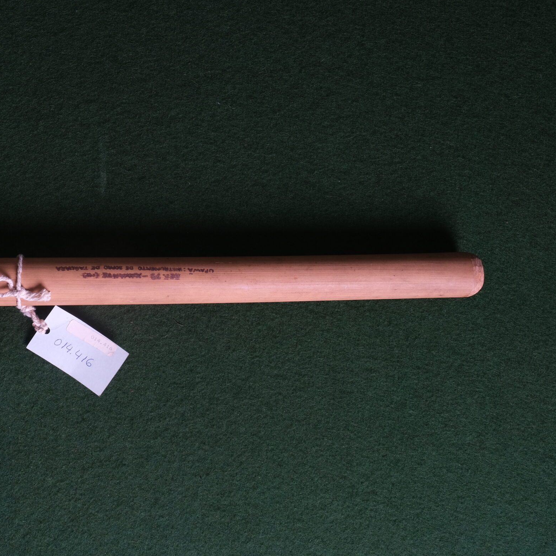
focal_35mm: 43
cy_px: 263
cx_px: 111
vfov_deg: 39.2
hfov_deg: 37.8
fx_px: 781
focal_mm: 20.6
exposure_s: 1/125
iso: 400
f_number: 8
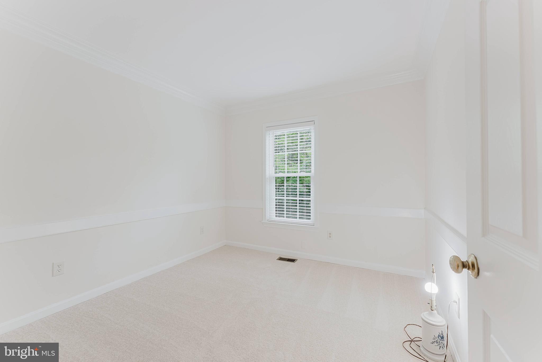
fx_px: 211
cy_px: 181
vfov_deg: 81.3
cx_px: 271
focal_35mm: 14
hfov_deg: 104.2
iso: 200
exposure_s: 1/5
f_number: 8
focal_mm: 14
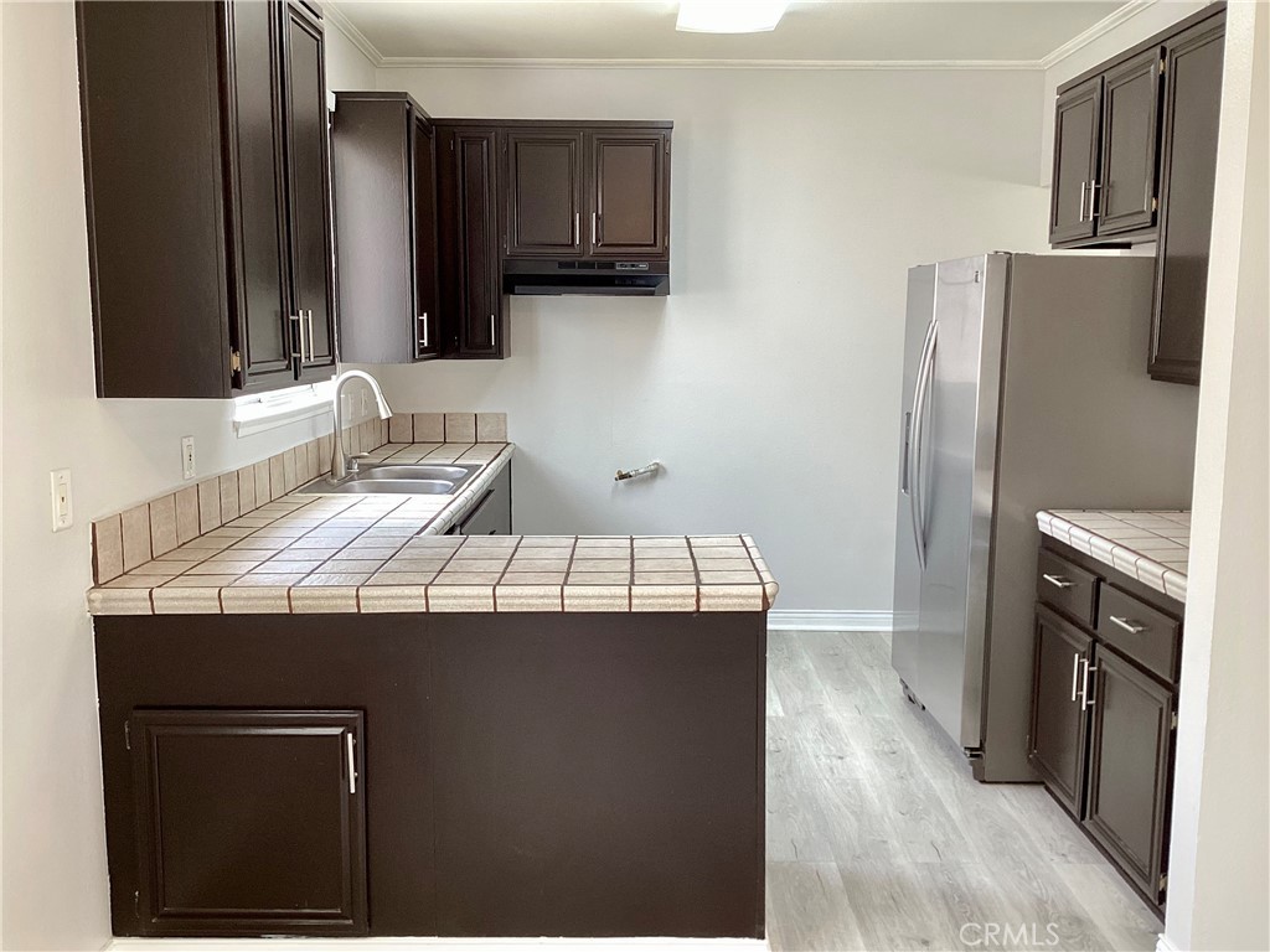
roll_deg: -1.4
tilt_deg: -7.9
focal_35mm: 31
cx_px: 635
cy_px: 476
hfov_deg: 58.4
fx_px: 1137
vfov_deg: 45.4
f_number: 2.4
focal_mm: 3.3
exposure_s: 1/60
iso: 64
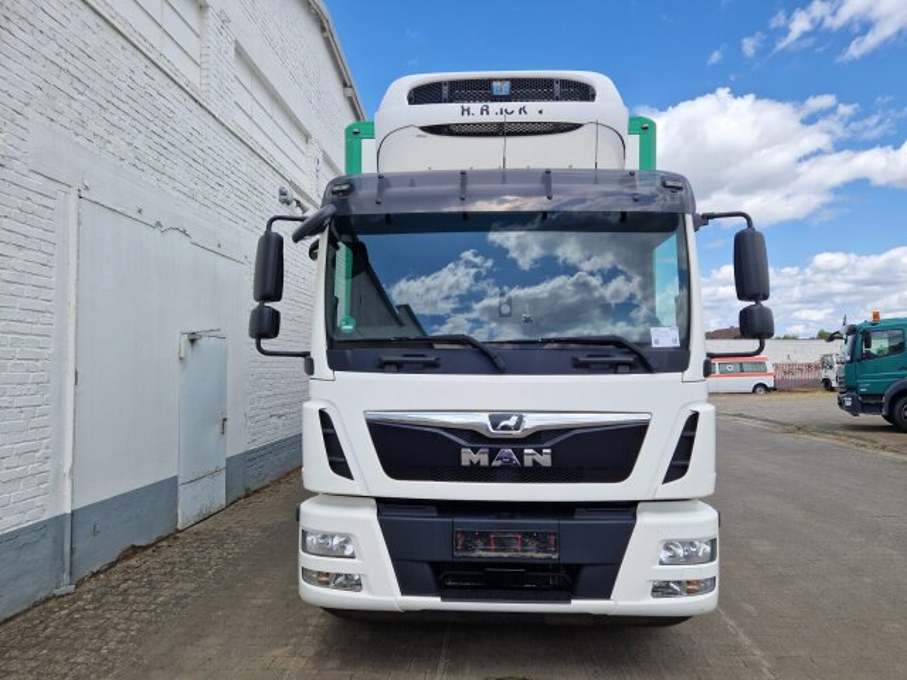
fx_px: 603
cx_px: 454
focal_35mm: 23
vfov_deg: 58.9
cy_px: 340
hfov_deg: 73.9
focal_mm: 5.4
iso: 50
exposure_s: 1/9434
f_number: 1.8
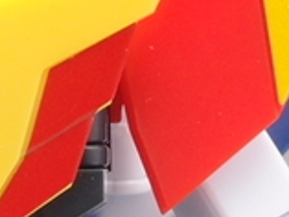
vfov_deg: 2.6
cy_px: 96
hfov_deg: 3.5
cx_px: -173
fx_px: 4762
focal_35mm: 570
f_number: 8
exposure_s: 1/6
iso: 100
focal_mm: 24
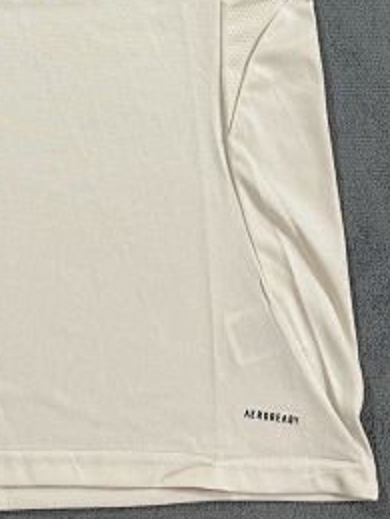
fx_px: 1109
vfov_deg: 24.3
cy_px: -76
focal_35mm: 74
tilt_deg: -77.0
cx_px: -4
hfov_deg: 19.4
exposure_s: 1/67
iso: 200
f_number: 1.78
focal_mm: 6.76
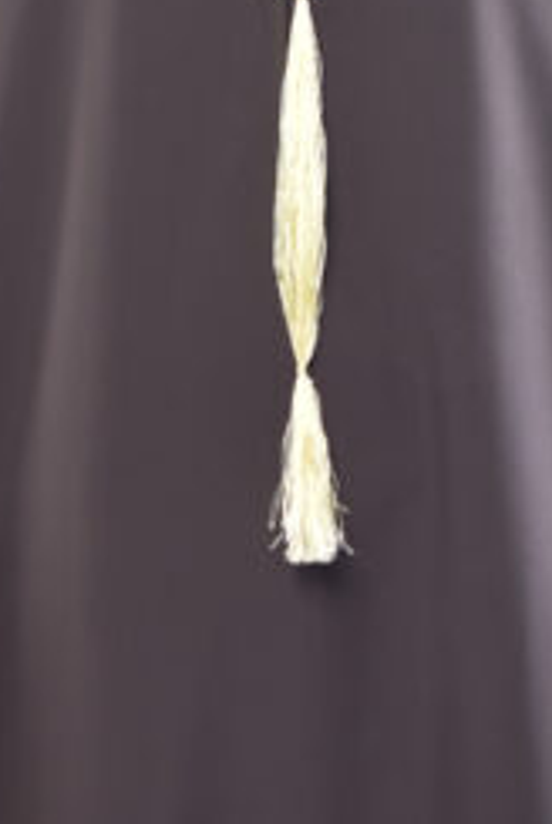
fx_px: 4908
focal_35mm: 214
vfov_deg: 9.6
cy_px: 641
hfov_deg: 6.4
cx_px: 293
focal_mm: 50
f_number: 3.5
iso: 160
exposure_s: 1/200
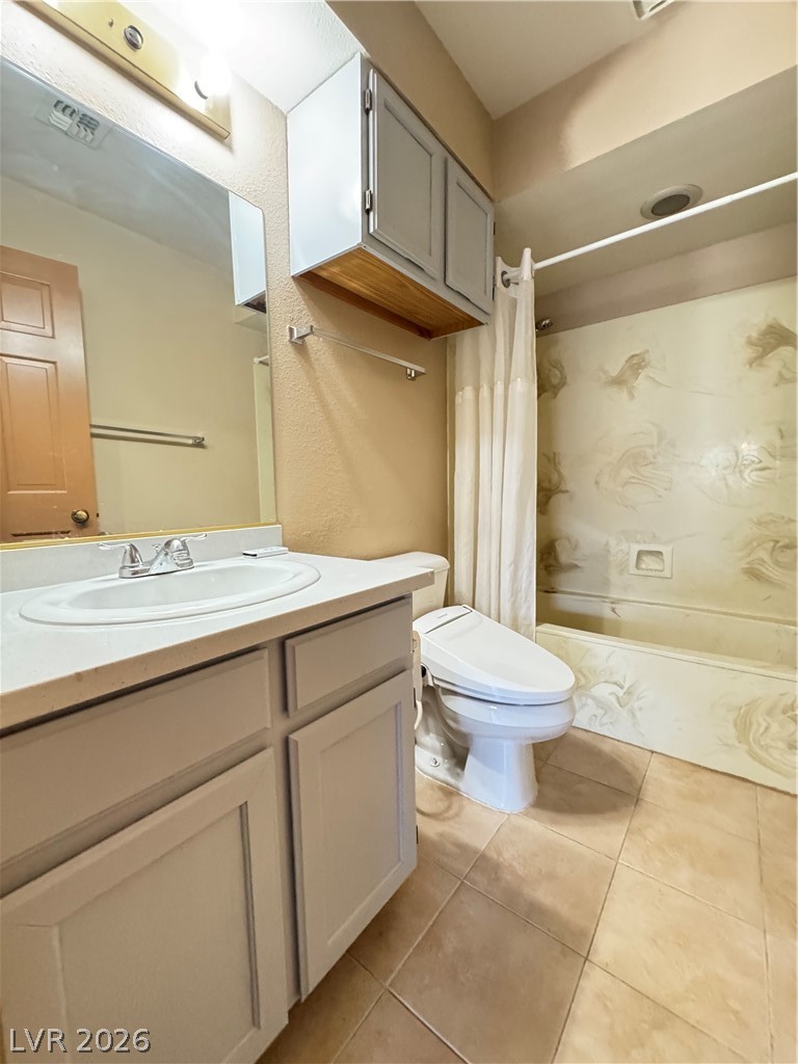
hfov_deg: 85.7
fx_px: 430
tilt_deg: -5.7
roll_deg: +1.4
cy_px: 532
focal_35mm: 14
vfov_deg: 102.1
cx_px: 399
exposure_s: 1/60
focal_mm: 2.22
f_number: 2.2
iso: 1250
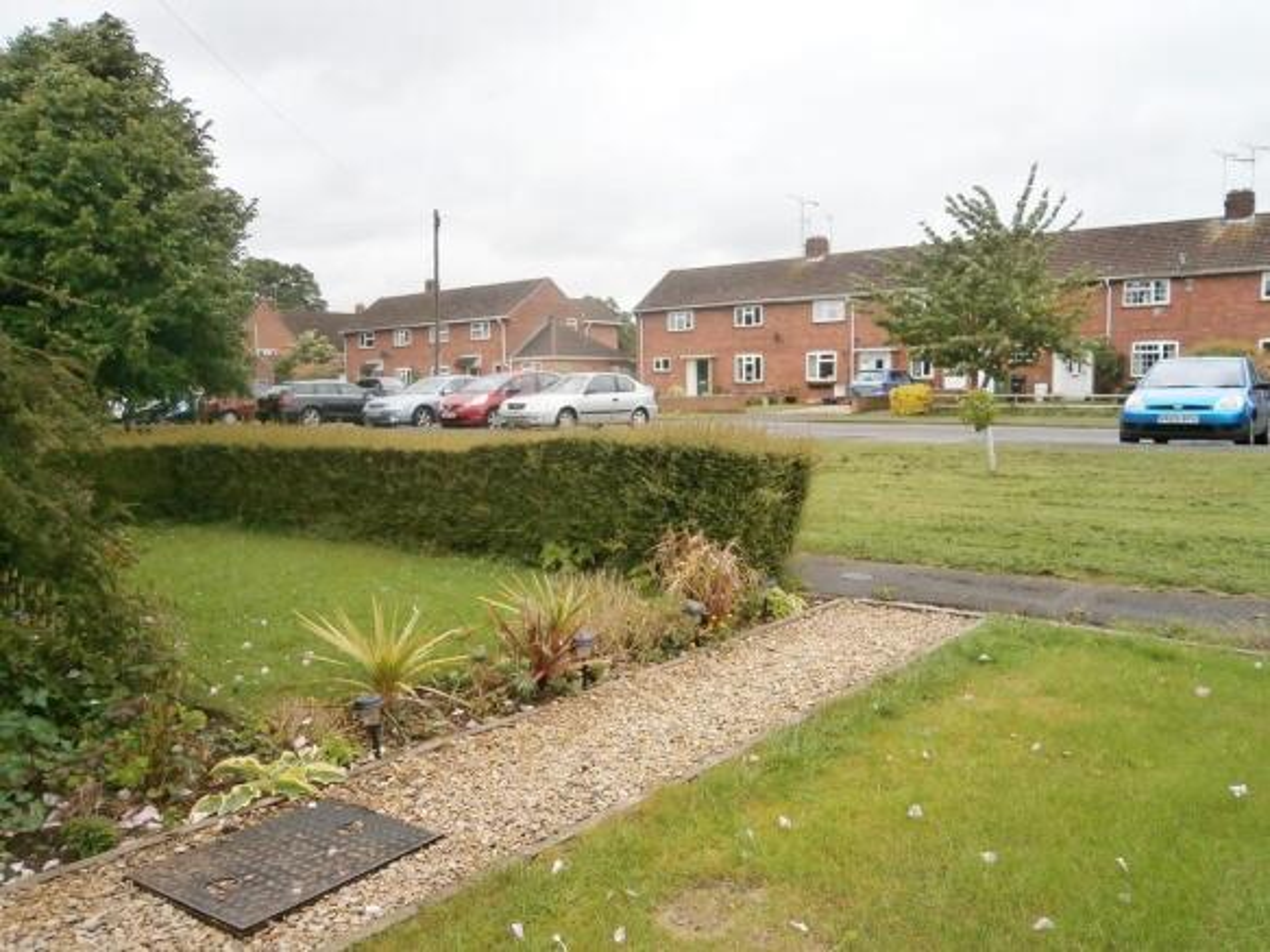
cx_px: 635
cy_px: 476
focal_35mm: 26
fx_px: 954
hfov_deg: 67.3
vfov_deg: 53.0
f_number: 2.8
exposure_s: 1/640
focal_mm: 4.7
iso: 80
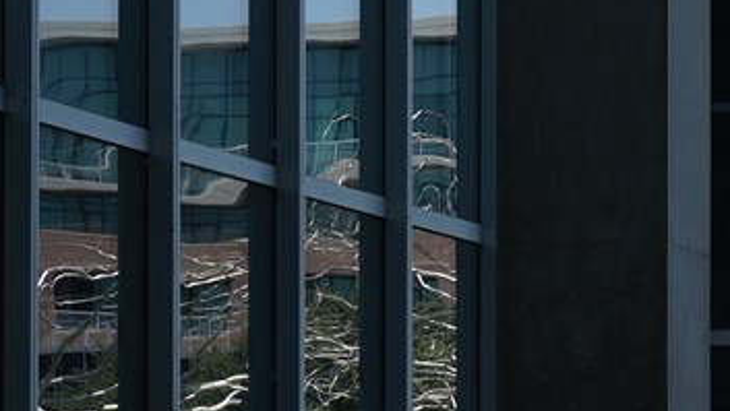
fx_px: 4939
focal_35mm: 255
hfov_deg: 7.8
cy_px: 442
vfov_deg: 4.8
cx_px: 1789
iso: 100
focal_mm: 43
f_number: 11
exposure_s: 1/100
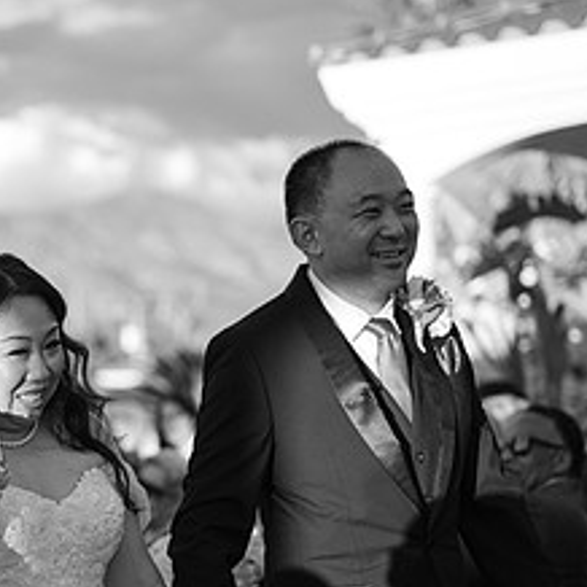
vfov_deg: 15.4
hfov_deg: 15.2
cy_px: 397
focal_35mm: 113
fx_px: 2168
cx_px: 51
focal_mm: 50
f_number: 1.8
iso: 64
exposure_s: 1/2000
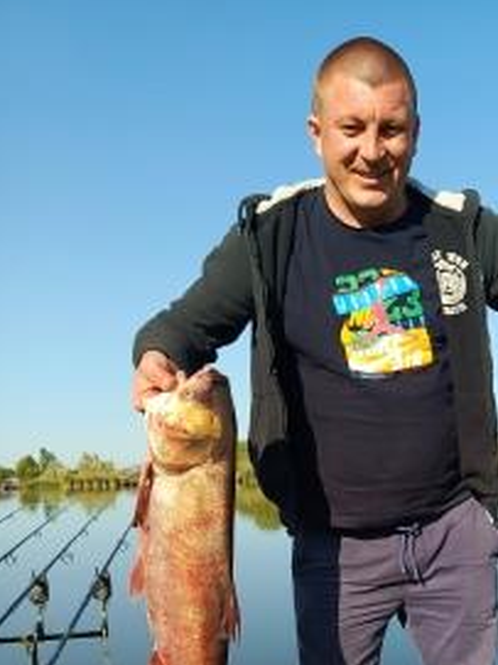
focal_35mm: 38
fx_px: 729
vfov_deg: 46.5
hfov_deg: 36.3
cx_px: 402
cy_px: 530
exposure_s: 1/246
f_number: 1.75
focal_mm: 5.25
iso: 50
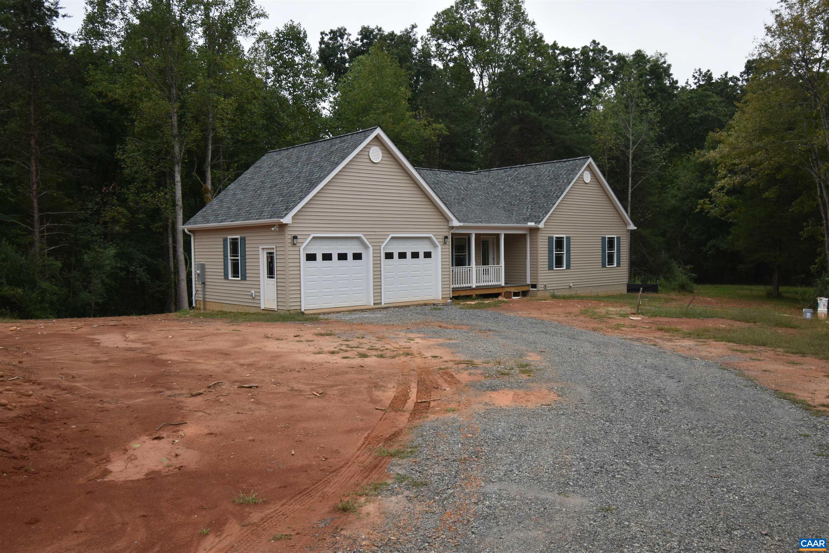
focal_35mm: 30
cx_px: 414
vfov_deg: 43.6
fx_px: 691
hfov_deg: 61.9
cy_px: 276
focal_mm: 20
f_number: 6.3
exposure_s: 1/250
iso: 200
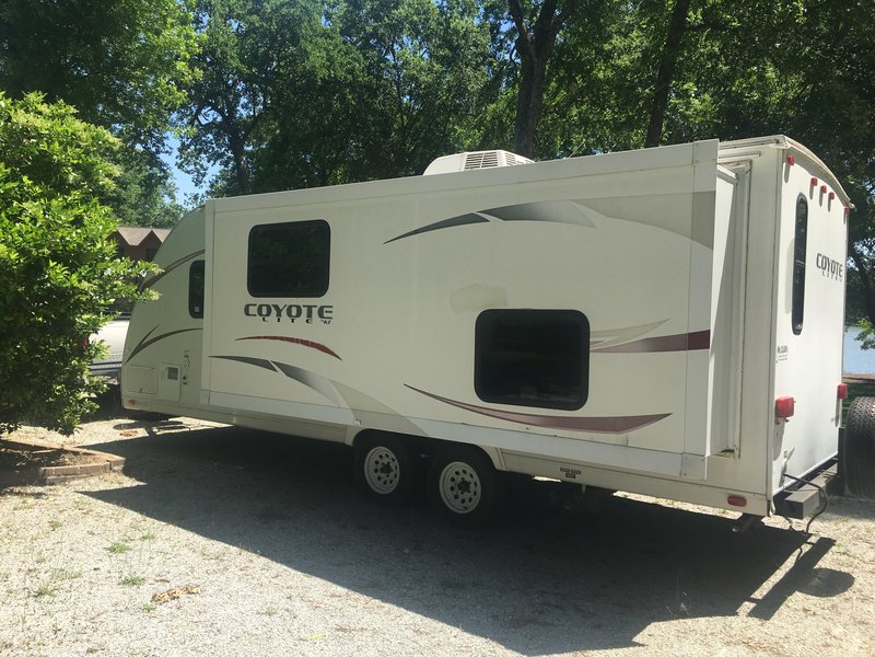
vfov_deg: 48.2
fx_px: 733
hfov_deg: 61.7
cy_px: 328
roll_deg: -2.8
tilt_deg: -2.5
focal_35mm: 29
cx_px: 438
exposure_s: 1/986
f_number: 2.2
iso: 25
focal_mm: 4.15
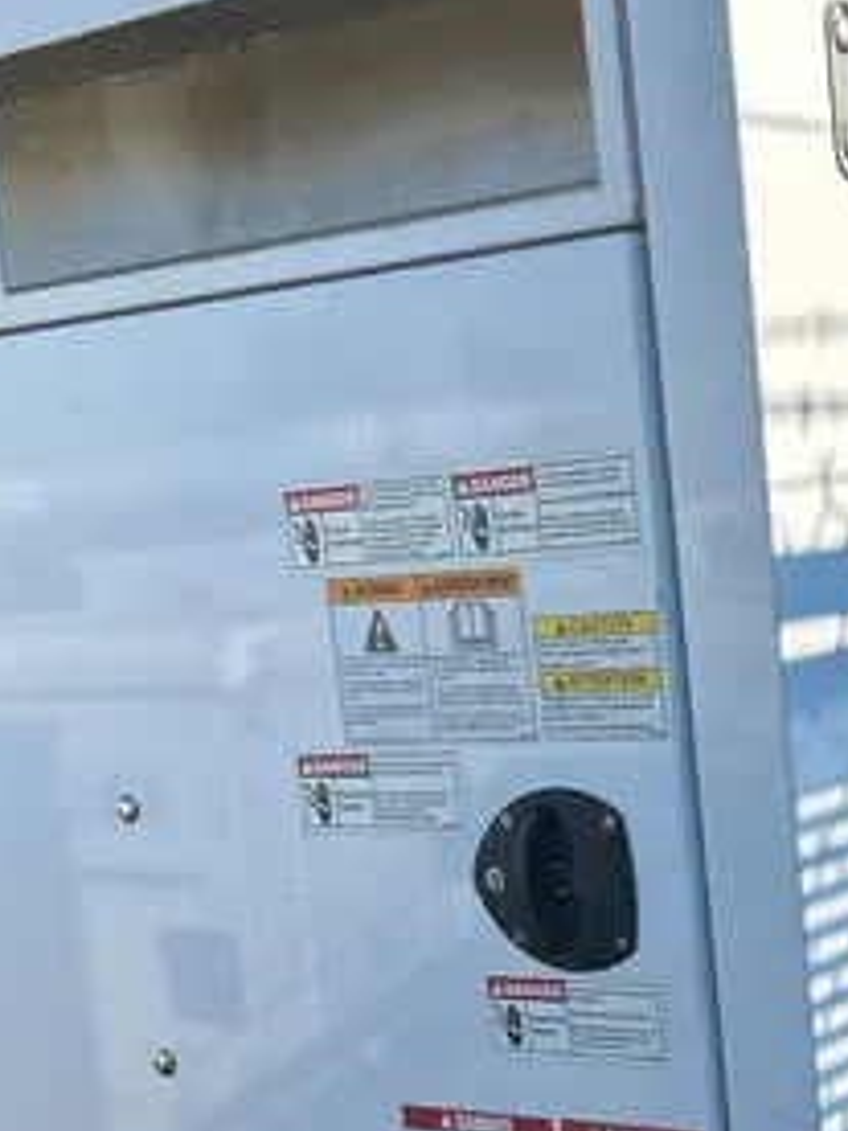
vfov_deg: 27.6
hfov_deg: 21.0
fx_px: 2254
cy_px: 899
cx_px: 717
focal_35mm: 69
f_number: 1.5
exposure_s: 1/3356
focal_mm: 5.7
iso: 50
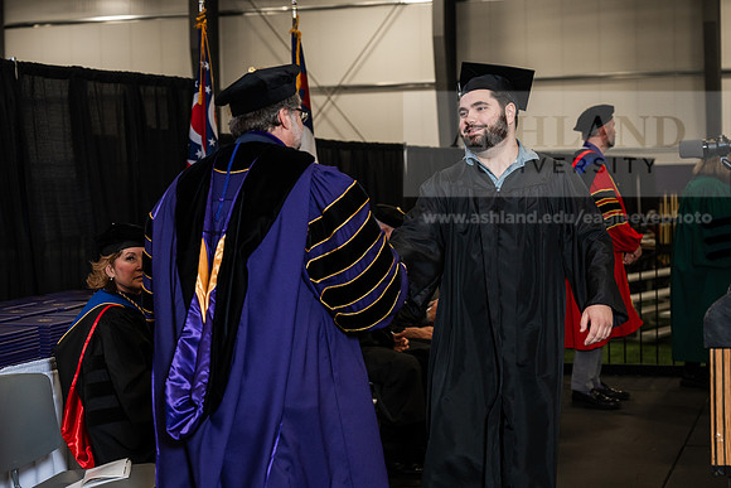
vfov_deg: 19.5
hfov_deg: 28.8
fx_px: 1422
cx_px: 366
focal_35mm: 70
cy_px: 244
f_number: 4.5
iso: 1250
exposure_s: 1/200
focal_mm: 70
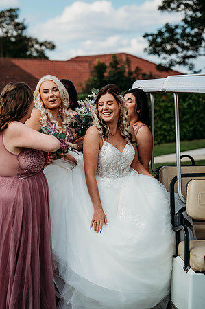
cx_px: 102
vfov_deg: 23.9
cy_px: 154
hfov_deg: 16.0
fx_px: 728
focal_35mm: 85
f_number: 3.5
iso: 100
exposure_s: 1/1600
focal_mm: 85
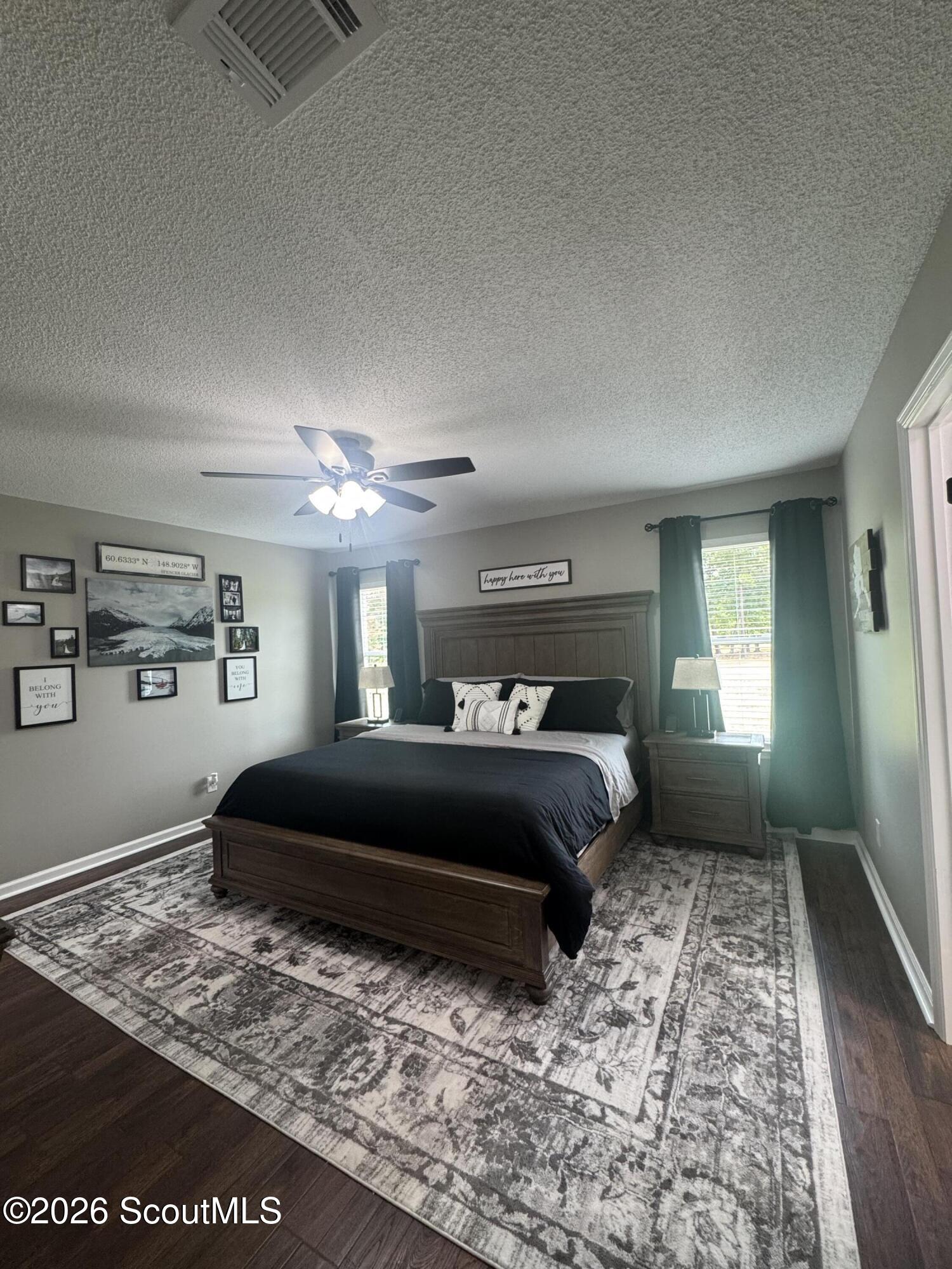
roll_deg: +2.7
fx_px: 513
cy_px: 634
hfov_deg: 85.7
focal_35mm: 14
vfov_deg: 102.1
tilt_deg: +1.0
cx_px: 476
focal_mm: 2.22
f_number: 2.2
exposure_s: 1/60
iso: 200
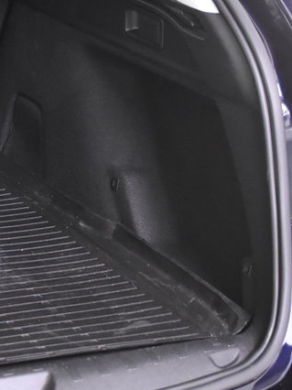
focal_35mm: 118
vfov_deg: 16.7
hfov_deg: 12.2
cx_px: -72
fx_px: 1329
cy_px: 160
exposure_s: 1/50
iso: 3600
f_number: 3.3
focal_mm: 34
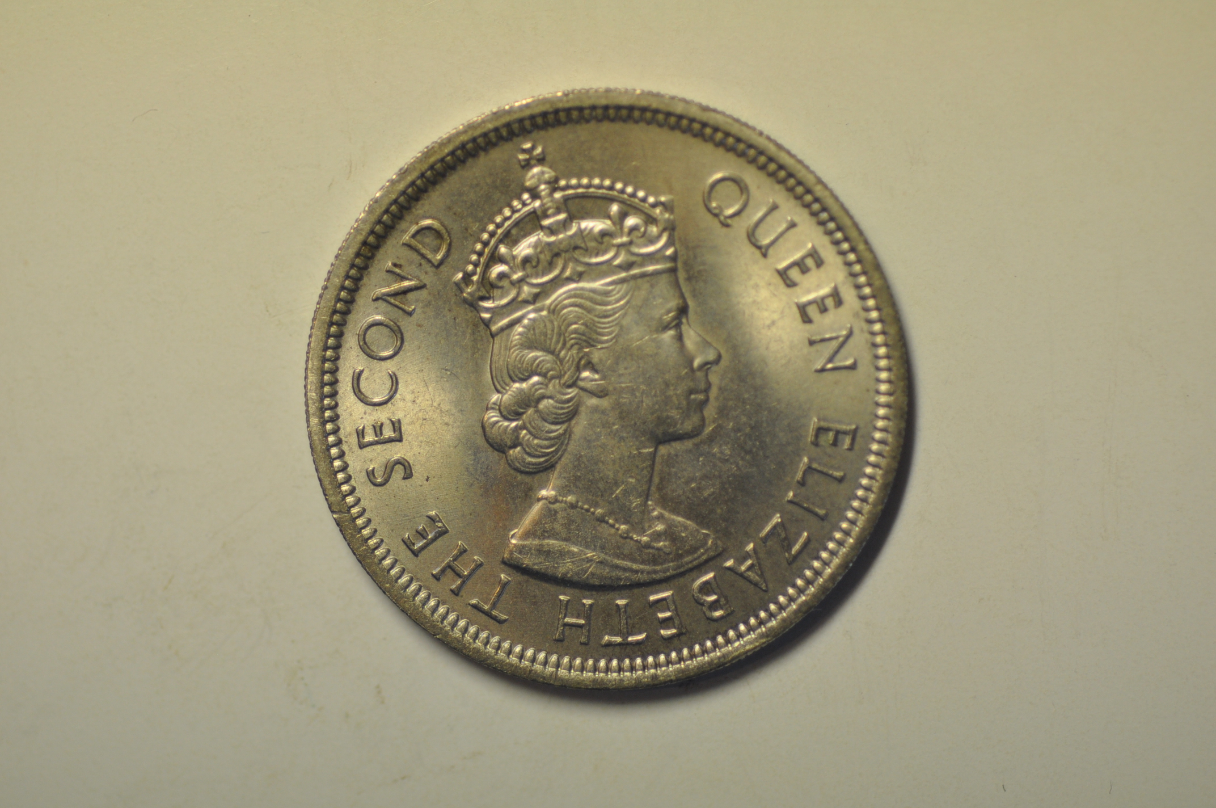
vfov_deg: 15.2
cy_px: 404
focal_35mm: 90
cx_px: 608
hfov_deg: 22.6
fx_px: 3036
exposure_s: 1/250
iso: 450
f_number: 4
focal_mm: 60
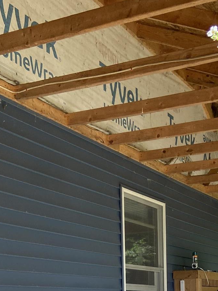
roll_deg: +1.2
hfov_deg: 21.8
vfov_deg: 25.8
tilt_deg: -3.5
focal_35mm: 67
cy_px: 351
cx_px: 148
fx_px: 562
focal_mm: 4.25
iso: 32
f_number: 1.8
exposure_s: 1/594
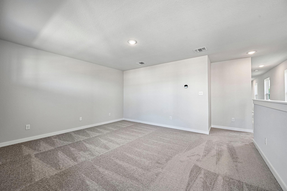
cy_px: 96
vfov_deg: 81.2
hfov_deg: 104.3
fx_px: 112
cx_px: 144
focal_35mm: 14
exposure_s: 1/15
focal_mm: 14
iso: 250
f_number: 8
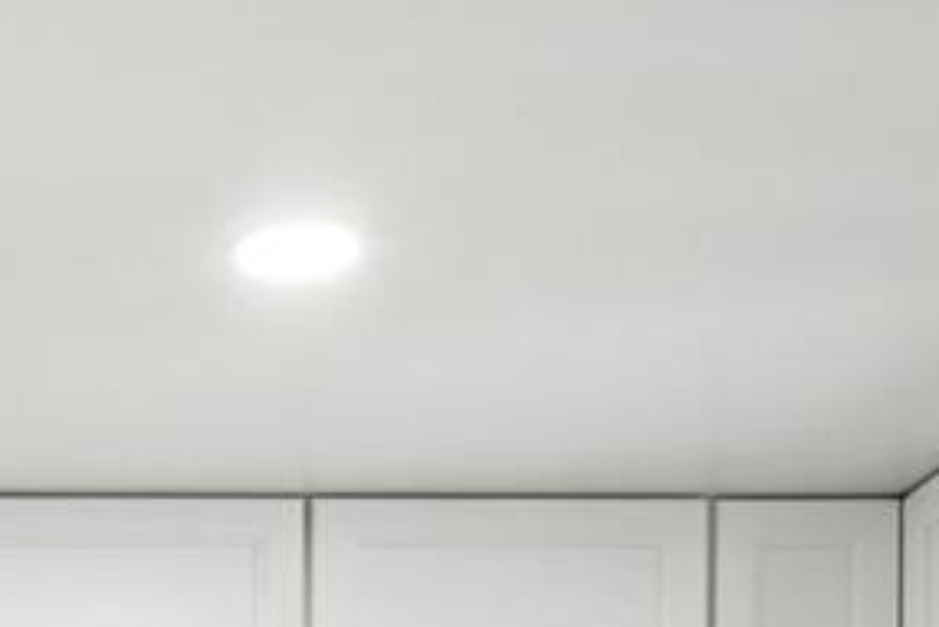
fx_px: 2479
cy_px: 1349
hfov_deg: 19.9
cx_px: -246
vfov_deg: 12.3
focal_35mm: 95
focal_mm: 17
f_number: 10
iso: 400
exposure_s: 1/10
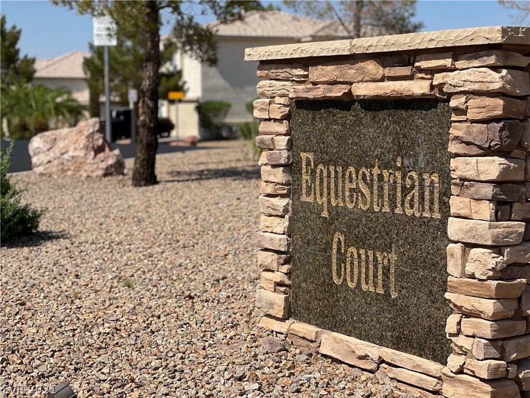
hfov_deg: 30.3
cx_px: 265
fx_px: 980
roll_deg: +0.4
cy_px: 199
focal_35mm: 64
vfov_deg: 22.9
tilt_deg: -5.3
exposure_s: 1/1488
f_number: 2.2
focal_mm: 7.5
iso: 20
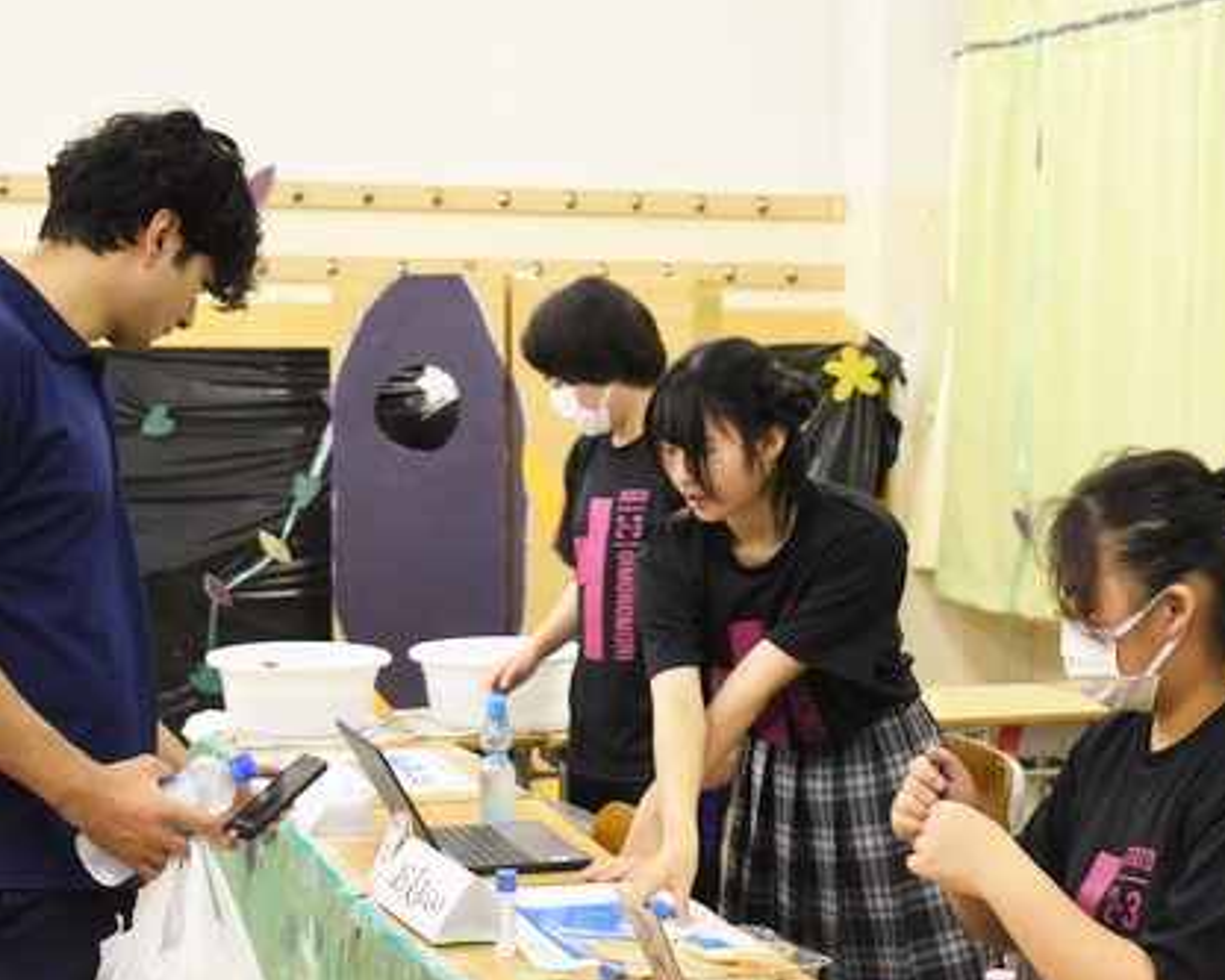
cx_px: 692
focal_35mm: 69
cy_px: 562
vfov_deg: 22.2
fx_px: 2502
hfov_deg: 27.5
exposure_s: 1/40
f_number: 4.5
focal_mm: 34
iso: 1000
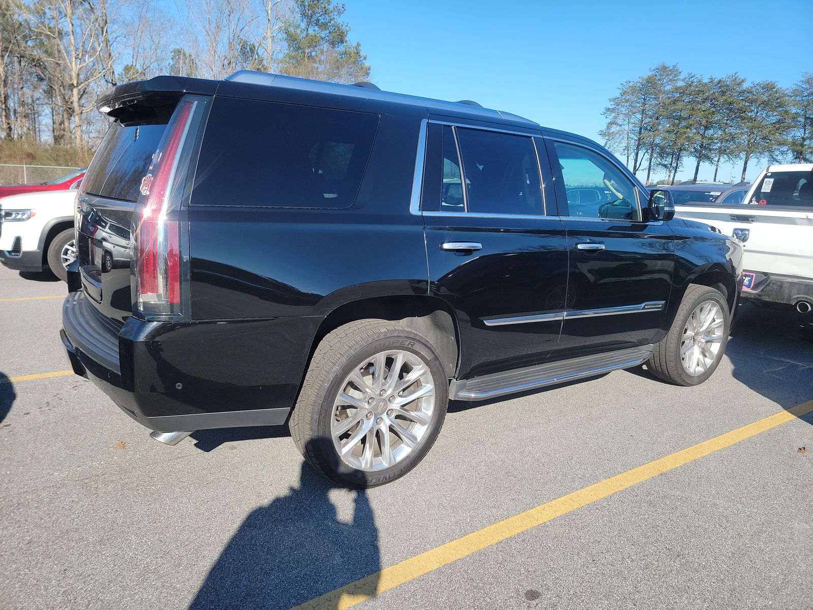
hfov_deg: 71.6
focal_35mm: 24
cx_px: 406
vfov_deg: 56.8
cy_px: 305
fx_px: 564
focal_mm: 6.7
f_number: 1.8
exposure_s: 1/459
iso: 50
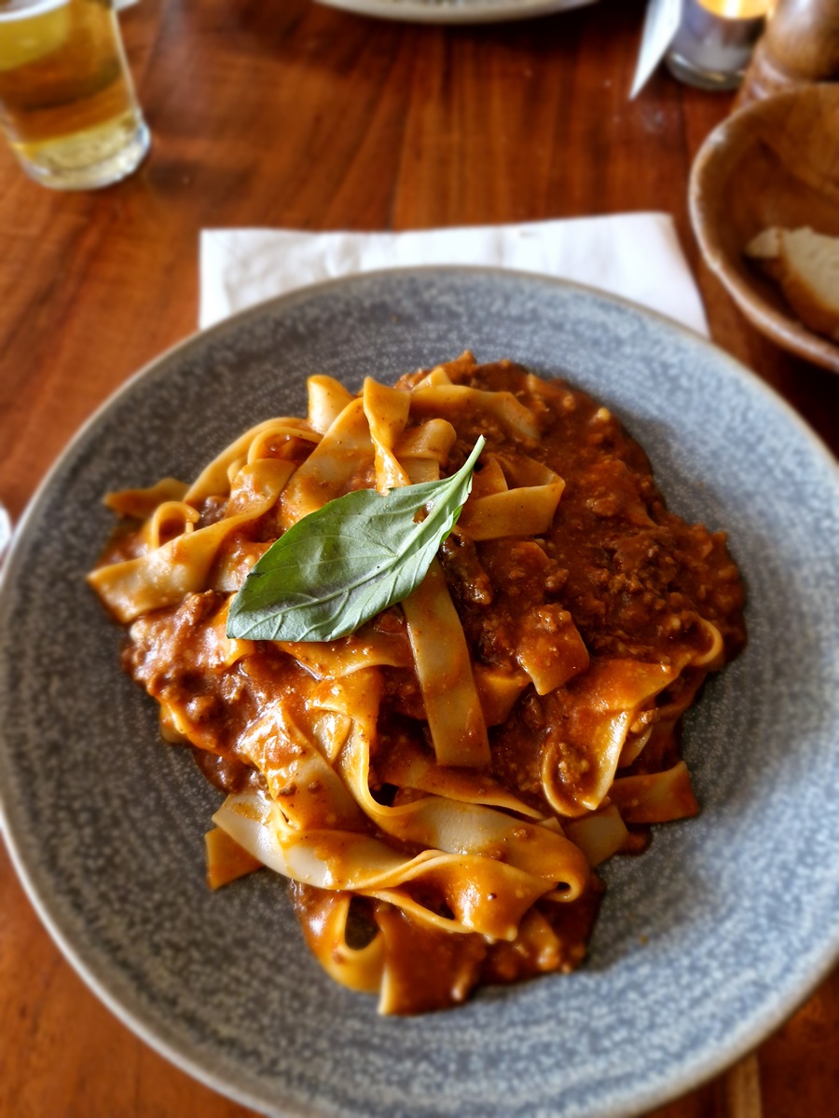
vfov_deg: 73.9
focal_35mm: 23
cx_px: 420
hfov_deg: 58.9
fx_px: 743
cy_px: 559
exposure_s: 1/20
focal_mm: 5.54
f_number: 1.8
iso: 320
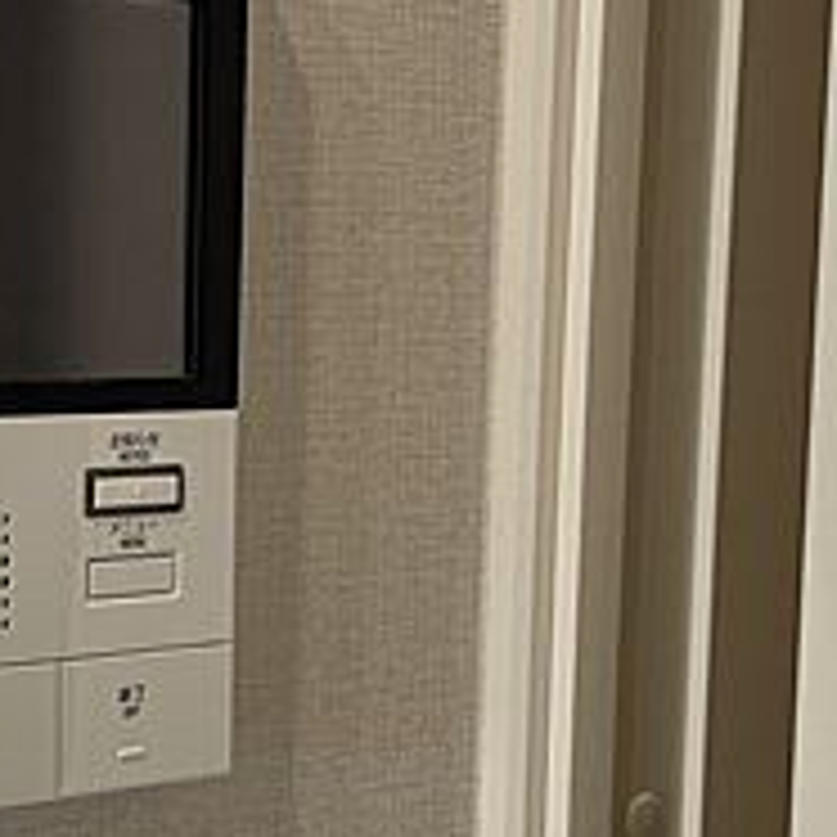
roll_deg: +0.4
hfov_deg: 20.7
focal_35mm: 79
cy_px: 644
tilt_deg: -6.4
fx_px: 2161
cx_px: -126
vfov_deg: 21.7
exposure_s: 1/121
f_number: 1.6
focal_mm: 4.2
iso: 50
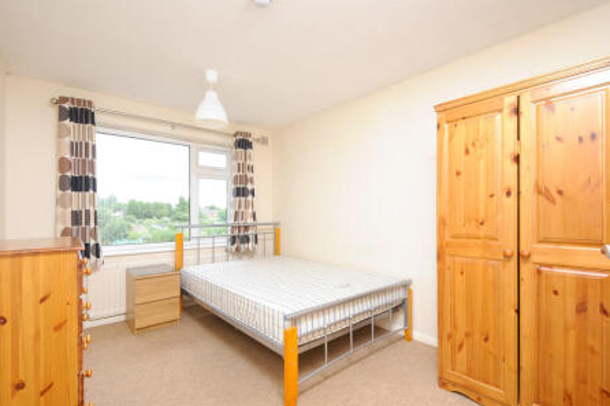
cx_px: 287
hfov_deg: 96.6
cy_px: 204
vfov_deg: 73.7
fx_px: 271
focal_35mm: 16
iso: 400
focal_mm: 10
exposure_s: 1/160
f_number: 6.3
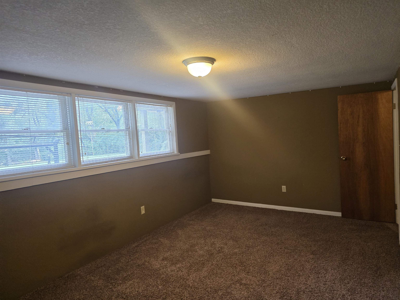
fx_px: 266
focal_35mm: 23
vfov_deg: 58.9
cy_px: 150
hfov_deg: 73.9
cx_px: 200
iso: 400
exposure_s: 1/120
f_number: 1.7
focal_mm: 6.3
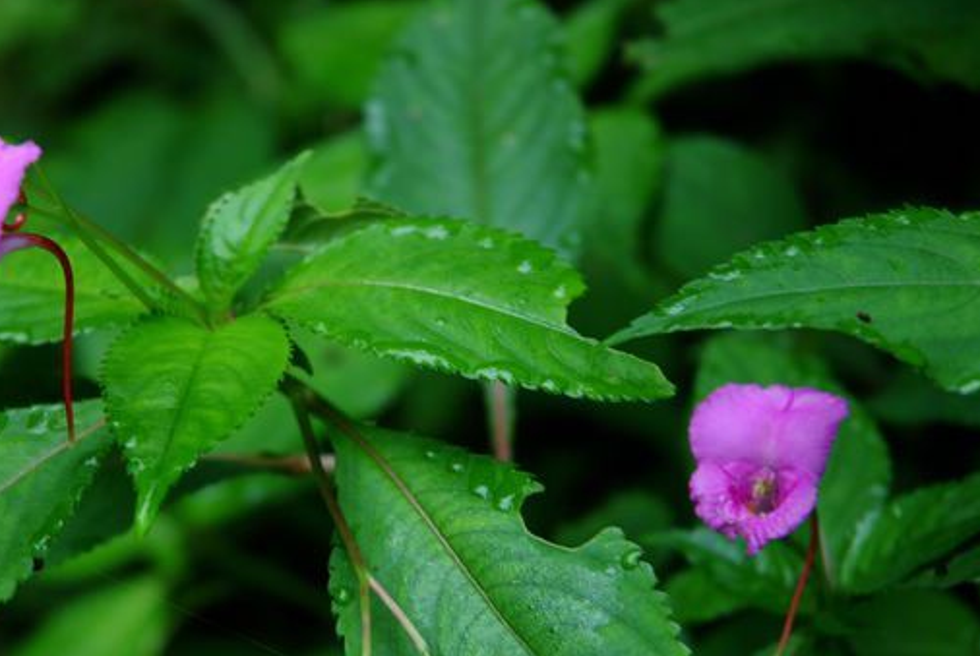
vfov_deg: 8.3
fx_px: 4525
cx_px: 391
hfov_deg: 12.4
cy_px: 372
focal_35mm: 166
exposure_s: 1/50
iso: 200
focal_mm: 70
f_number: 4.5
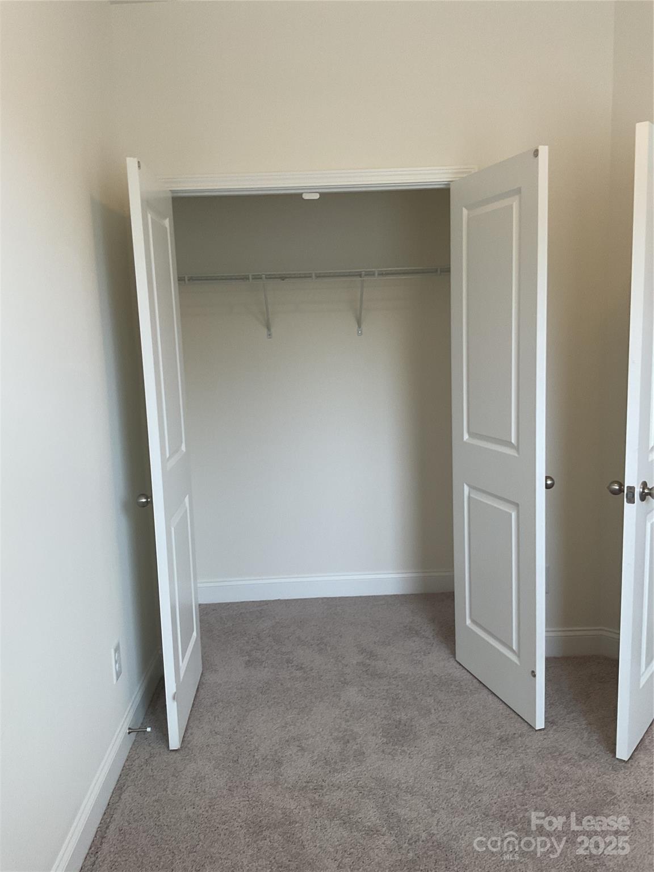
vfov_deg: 61.7
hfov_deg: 48.2
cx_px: 327
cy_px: 436
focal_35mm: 29
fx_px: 731
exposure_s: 1/120
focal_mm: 3
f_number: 1.8
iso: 64
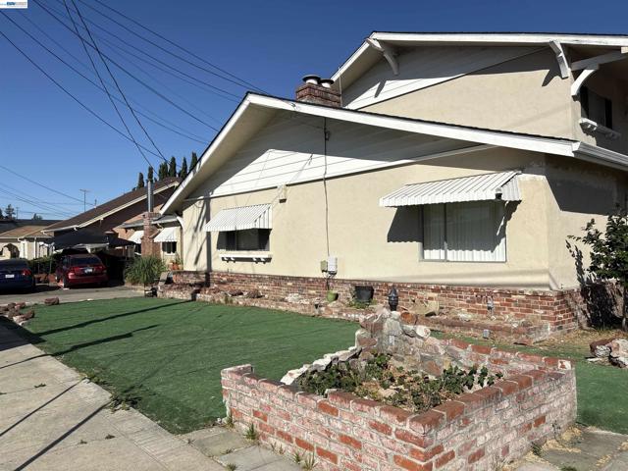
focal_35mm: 26
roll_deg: +1.0
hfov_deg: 67.3
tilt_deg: +2.6
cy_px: 236
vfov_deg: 53.1
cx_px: 314
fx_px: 472
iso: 50
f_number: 1.6
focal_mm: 5.96
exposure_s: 1/7813
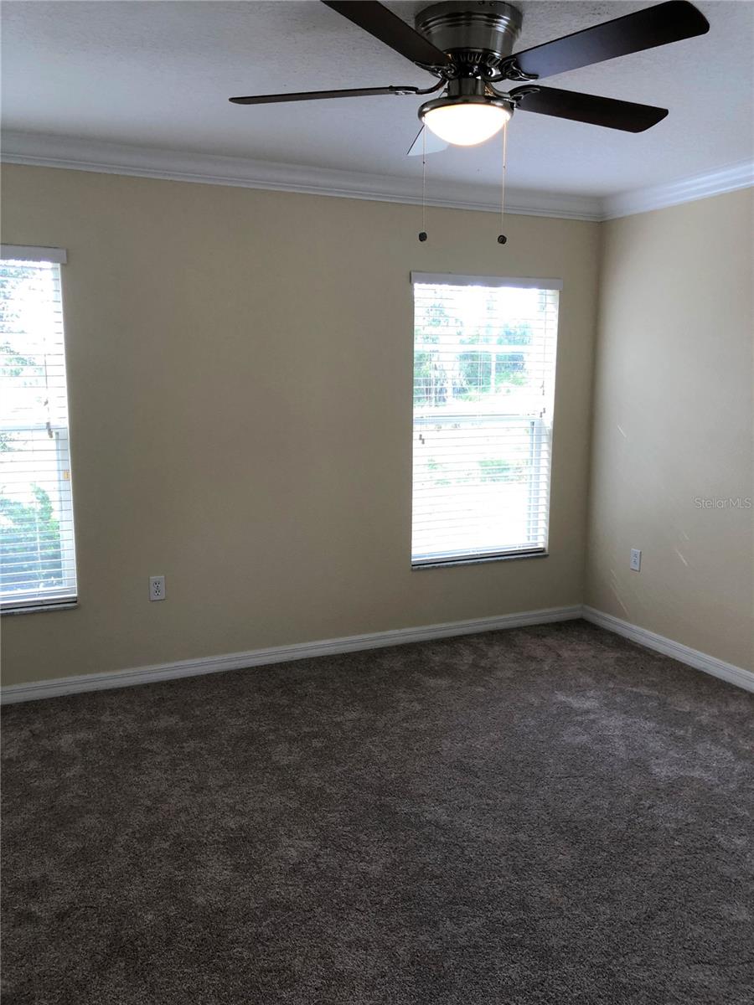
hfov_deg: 49.7
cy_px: 502
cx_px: 377
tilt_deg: -9.6
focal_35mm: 28
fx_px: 813
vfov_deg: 63.4
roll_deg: +0.5
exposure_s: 1/40
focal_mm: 4
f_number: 1.8
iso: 25
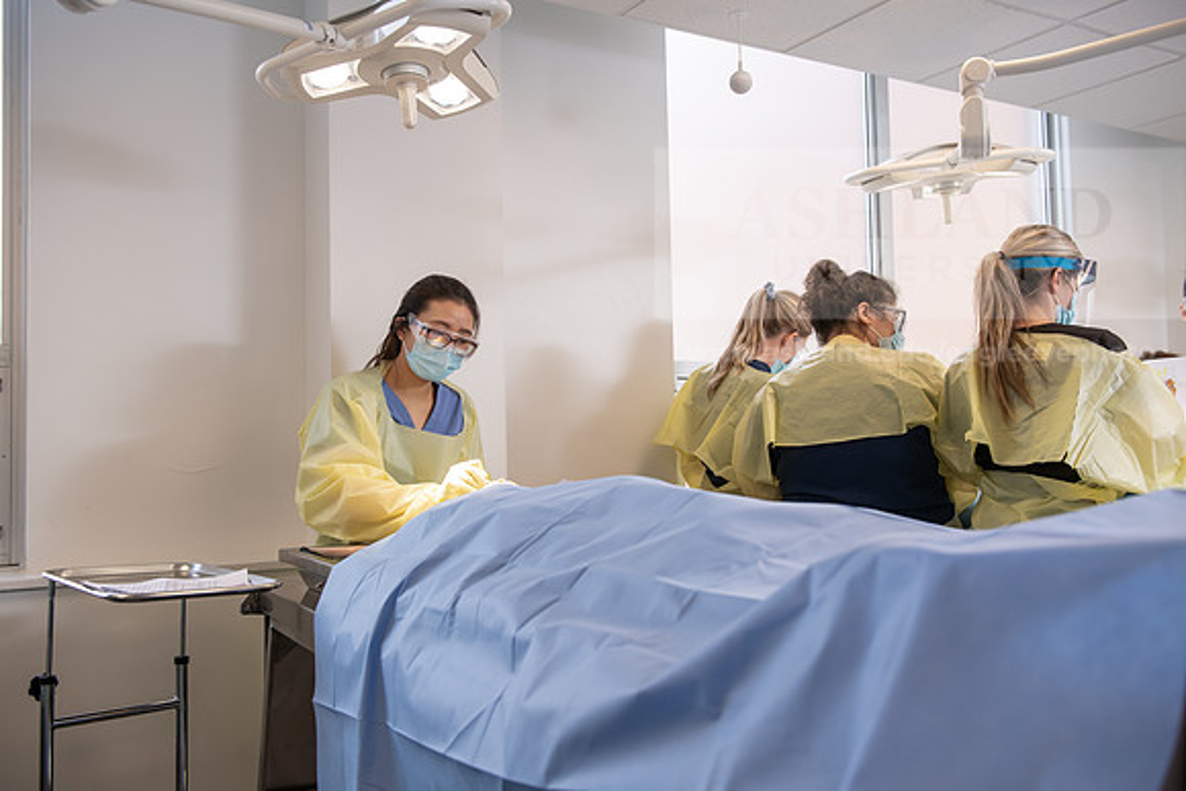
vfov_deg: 41.1
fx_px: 1054
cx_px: 593
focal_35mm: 32
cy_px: 396
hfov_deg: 58.7
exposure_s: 1/200
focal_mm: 32
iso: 400
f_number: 4
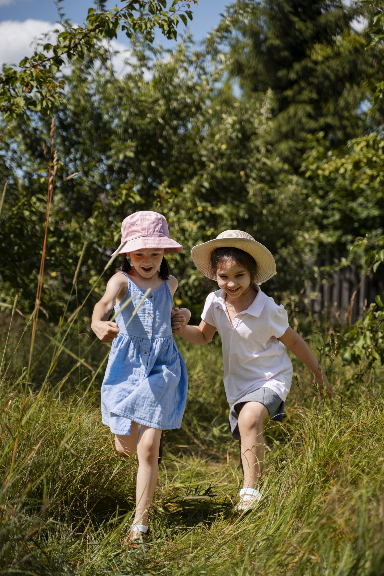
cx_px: 192
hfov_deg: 20.6
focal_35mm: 66
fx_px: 1056
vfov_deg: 30.5
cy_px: 288
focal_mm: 66
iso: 320
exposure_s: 1/2500
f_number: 2.8
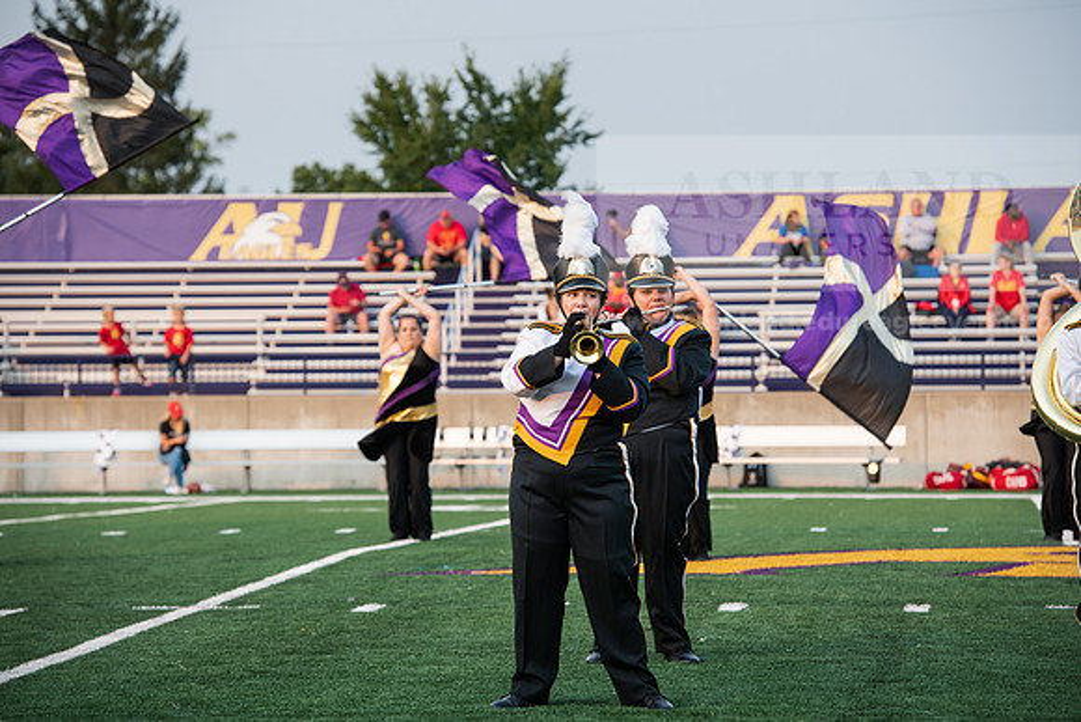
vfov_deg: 8.6
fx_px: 4805
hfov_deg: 12.8
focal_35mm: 160
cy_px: 361
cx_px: 540
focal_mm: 160
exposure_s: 1/500
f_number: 5.6
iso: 640
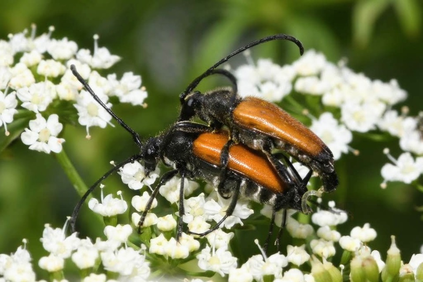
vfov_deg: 8.7
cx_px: 212
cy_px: 141
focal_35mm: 158
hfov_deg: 13.0
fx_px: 1850
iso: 100
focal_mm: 105
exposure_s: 1/60
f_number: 29
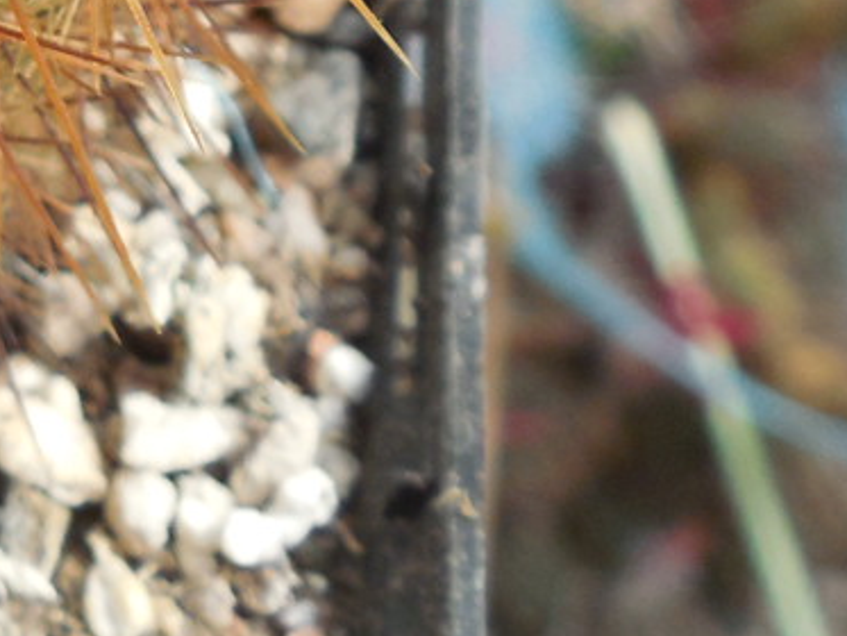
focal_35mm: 133
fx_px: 3255
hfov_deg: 13.4
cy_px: -393
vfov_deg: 10.7
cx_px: -634
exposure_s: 1/500
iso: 125
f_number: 3.6
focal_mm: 5.6
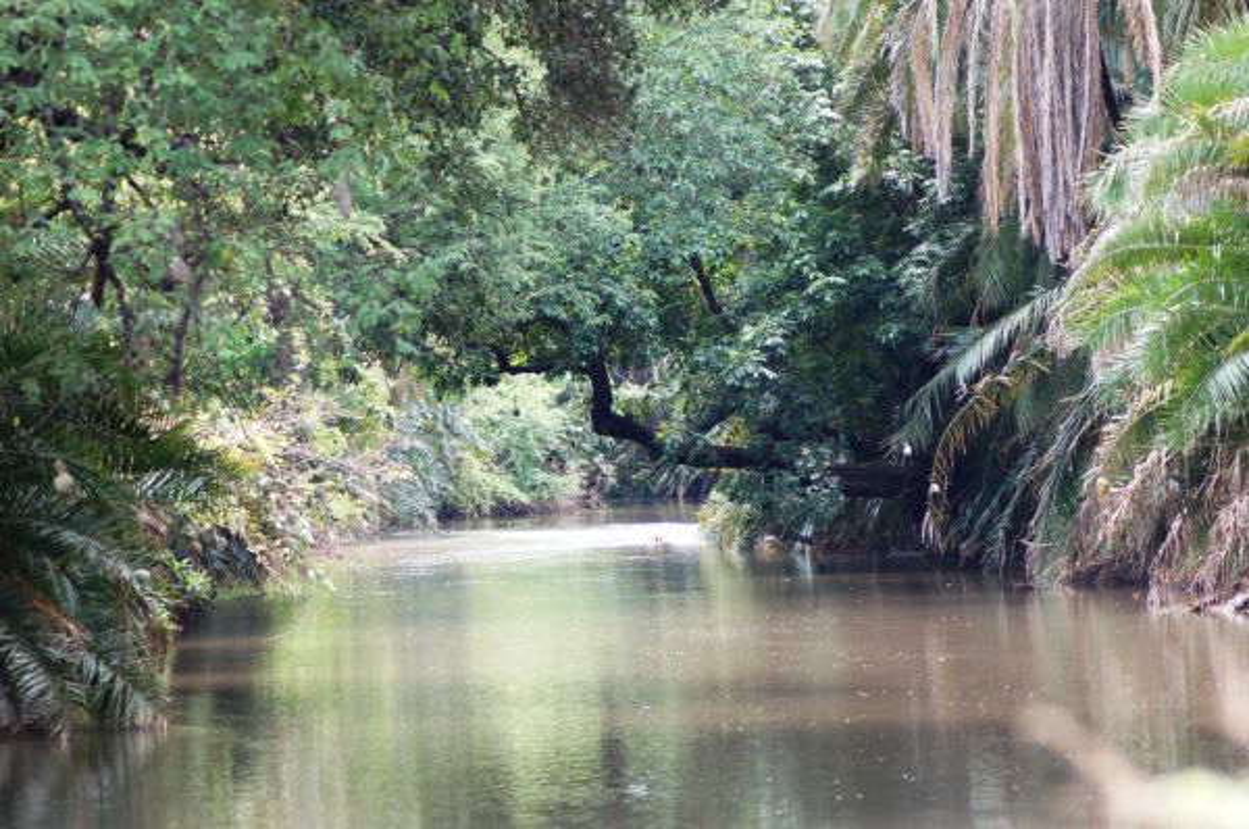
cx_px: 624
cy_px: 414
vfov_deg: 8.1
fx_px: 5819
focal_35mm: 168
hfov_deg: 12.3
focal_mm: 112
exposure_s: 1/160
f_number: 4.2
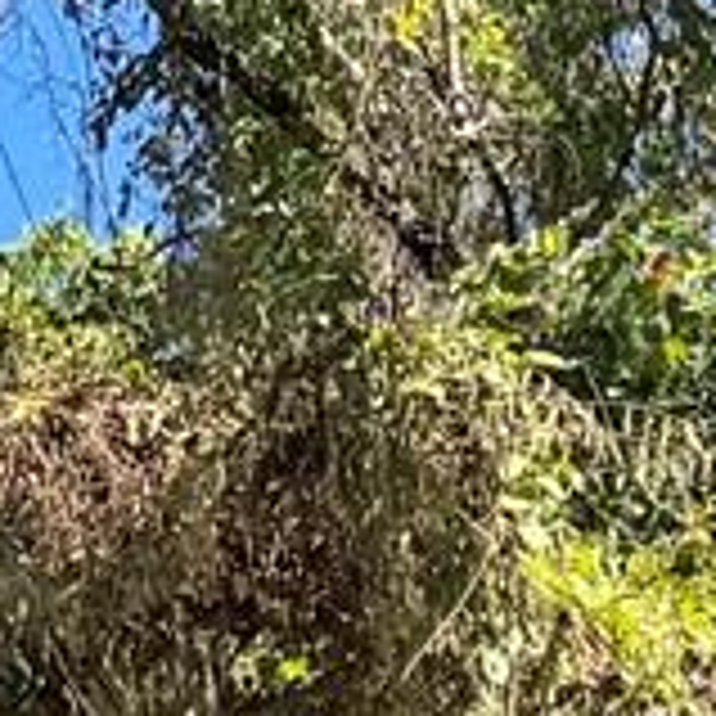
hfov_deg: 7.2
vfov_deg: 7.5
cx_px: -1531
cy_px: 1909
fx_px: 4984
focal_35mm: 213
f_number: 1.78
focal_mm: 6.76
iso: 80
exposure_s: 1/577
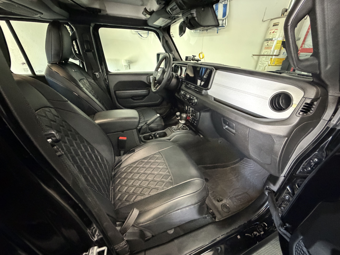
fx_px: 138
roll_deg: -1.8
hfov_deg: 102.1
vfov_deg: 85.7
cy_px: 128
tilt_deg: -29.0
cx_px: 170
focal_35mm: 14
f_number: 2.2
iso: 1250
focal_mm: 2.22
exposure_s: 1/40
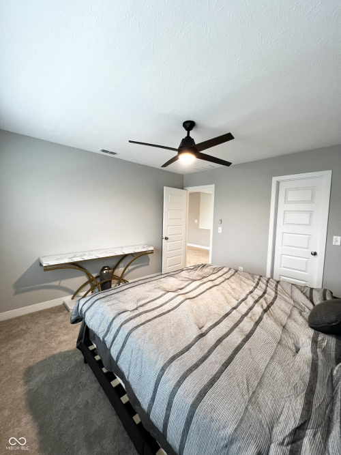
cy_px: 228
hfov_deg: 89.9
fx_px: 171
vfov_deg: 106.2
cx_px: 170
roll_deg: -1.3
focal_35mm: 13
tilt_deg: -4.2
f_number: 1.8
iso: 250
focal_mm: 1.57
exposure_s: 1/60
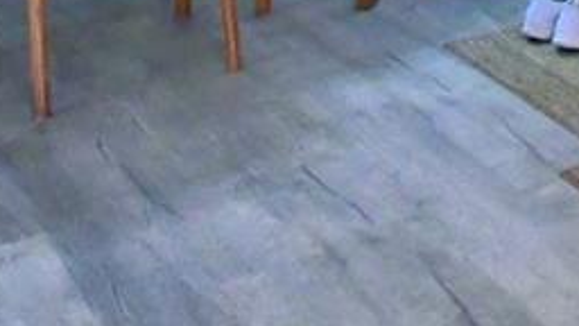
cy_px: -600
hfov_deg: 17.7
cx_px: 1034
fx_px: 1505
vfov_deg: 9.9
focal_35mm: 98
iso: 2500
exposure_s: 1/60
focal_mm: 10
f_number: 8
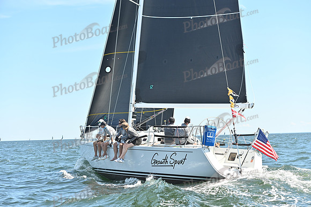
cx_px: 156
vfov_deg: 19.5
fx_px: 605
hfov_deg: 28.8
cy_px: 104
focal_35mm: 70
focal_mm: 70
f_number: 4.5
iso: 250
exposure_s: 1/1250
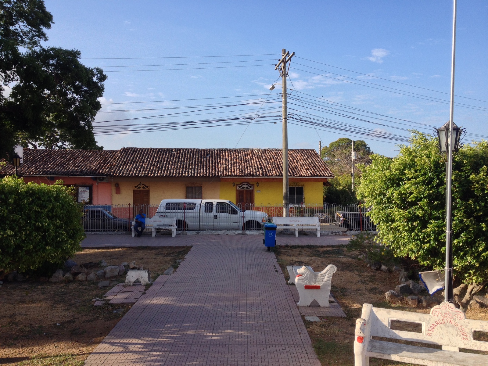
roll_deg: +0.9
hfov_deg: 52.6
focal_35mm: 35
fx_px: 493
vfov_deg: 40.7
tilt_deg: -3.1
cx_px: 244
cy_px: 183
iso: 50
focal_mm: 4.28
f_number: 2.4
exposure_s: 1/789
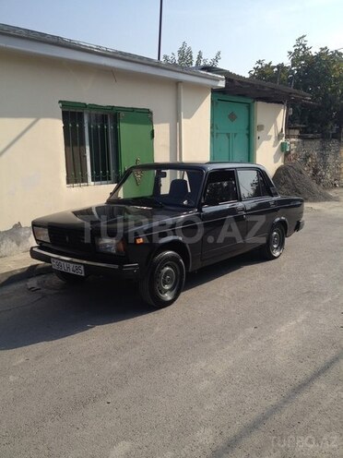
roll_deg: +2.8
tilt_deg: -14.8
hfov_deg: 40.7
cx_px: 172
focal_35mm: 35
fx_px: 462
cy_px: 229
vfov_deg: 52.6
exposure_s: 1/1727
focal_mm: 4.28
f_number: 2.4
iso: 50
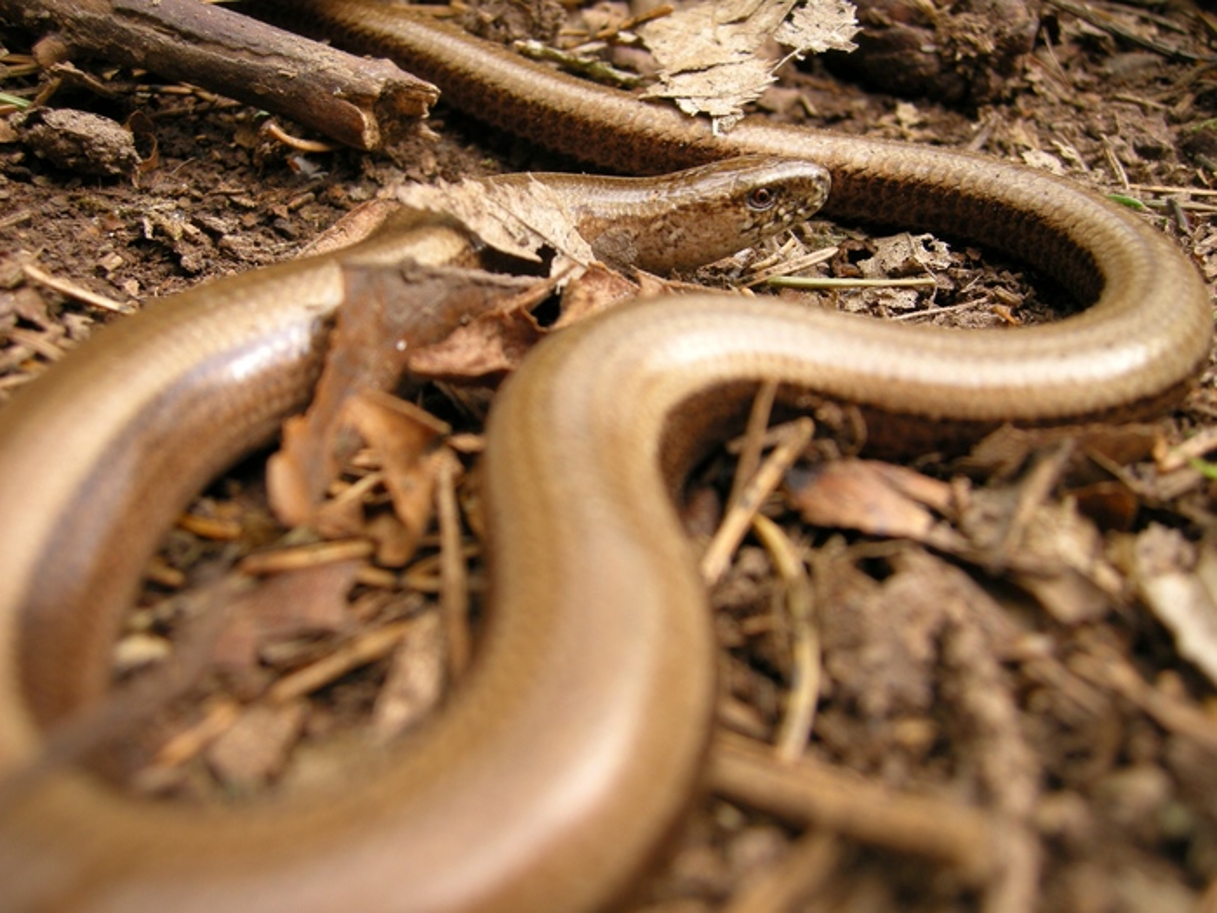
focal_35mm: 36
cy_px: 456
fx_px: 1266
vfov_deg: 39.7
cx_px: 608
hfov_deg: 51.4
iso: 64
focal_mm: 7.5
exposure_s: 1/49.8
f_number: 3
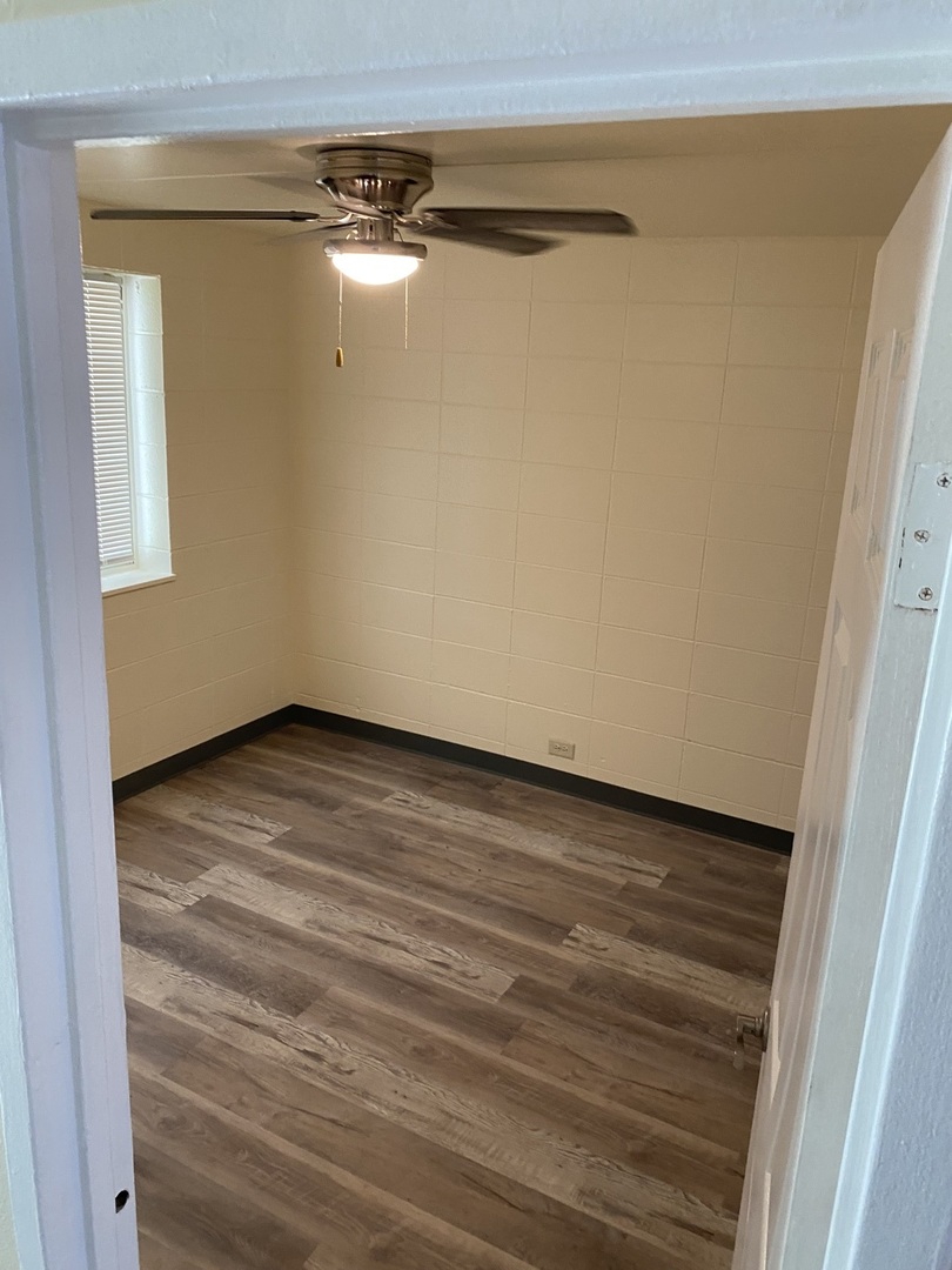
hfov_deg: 53.1
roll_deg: -2.5
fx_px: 953
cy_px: 635
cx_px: 476
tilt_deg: -14.1
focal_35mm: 26
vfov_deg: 67.3
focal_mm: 4.25
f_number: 1.8
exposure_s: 1/60
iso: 250
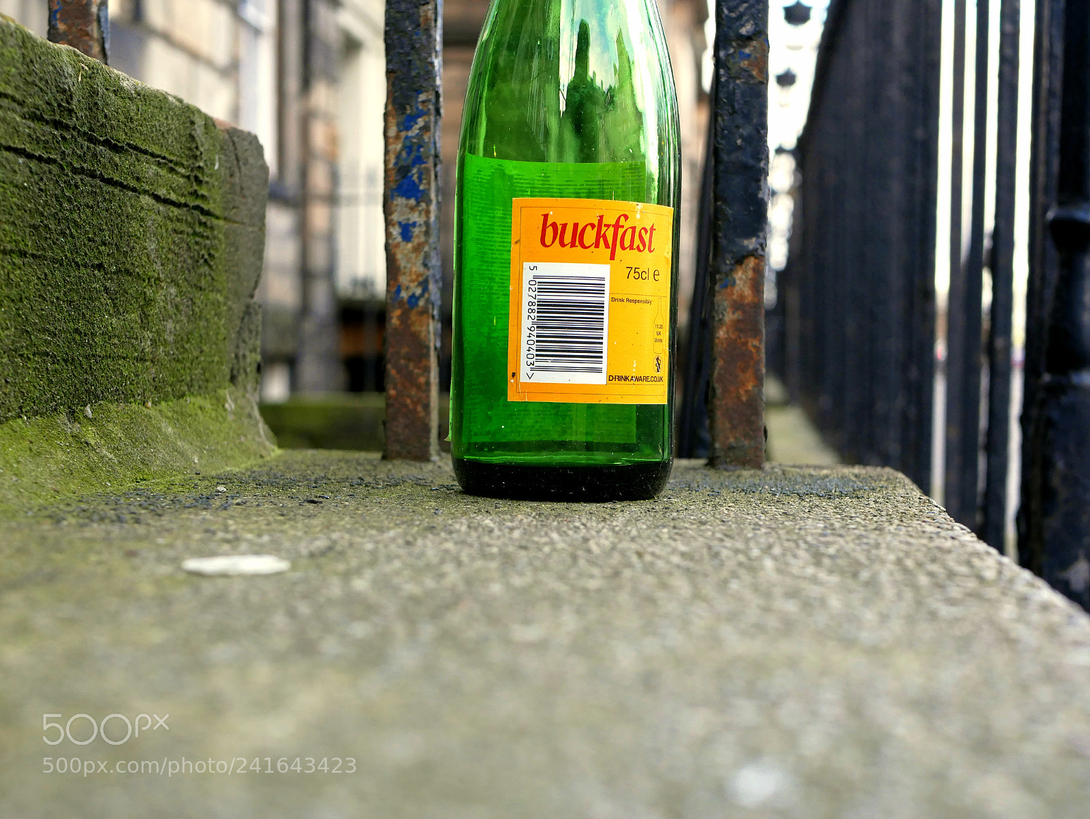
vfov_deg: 29.1
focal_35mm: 50
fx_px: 1575
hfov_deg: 38.2
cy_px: 410
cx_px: 545
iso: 500
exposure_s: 1/80
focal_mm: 25
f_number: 4.5
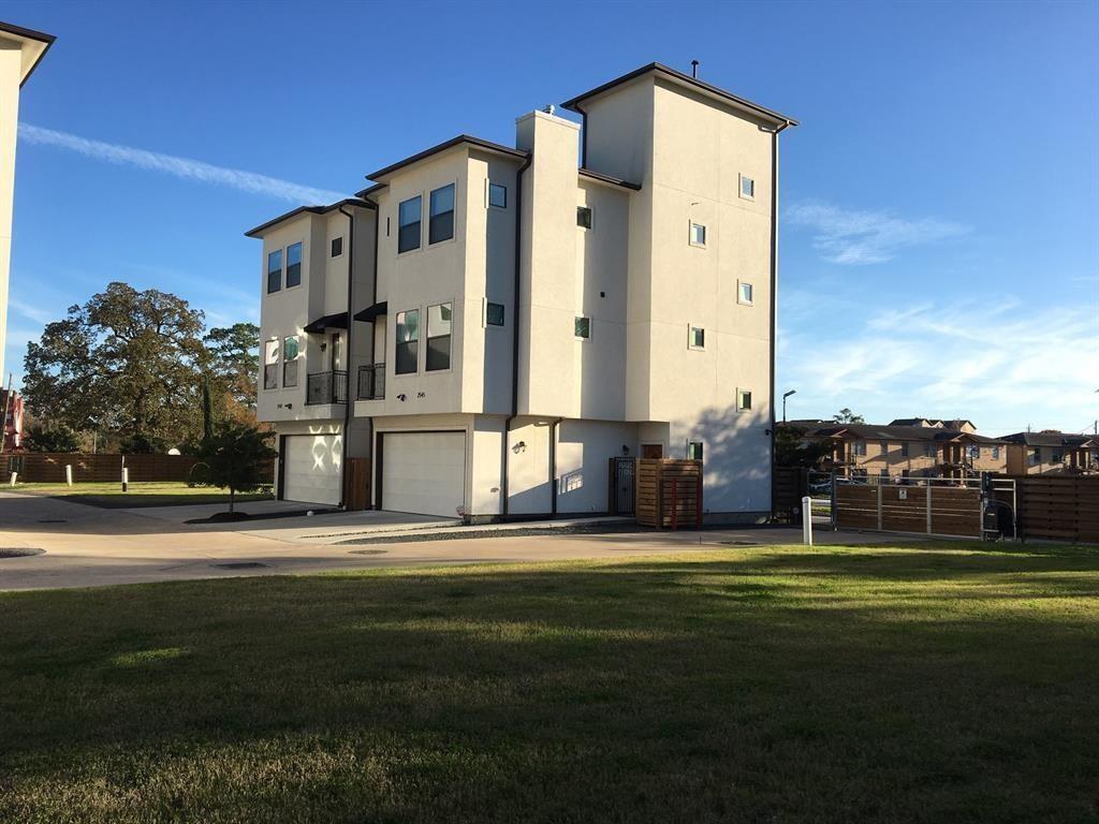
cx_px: 550
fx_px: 921
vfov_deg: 48.2
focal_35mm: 29
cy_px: 412
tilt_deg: +4.2
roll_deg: -0.2
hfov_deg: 61.7
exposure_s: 1/1350
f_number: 2.2
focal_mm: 4.15
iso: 25
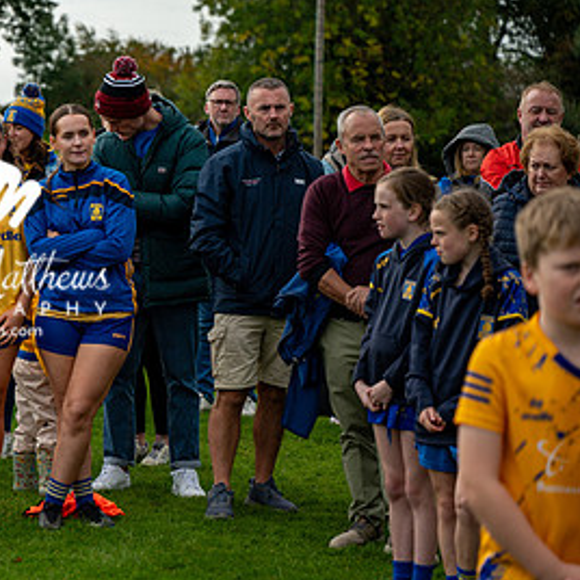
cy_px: 241
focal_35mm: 129
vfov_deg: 13.5
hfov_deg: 13.3
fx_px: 2445
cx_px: -37
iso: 100
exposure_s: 1/2000
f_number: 2.8
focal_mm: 70
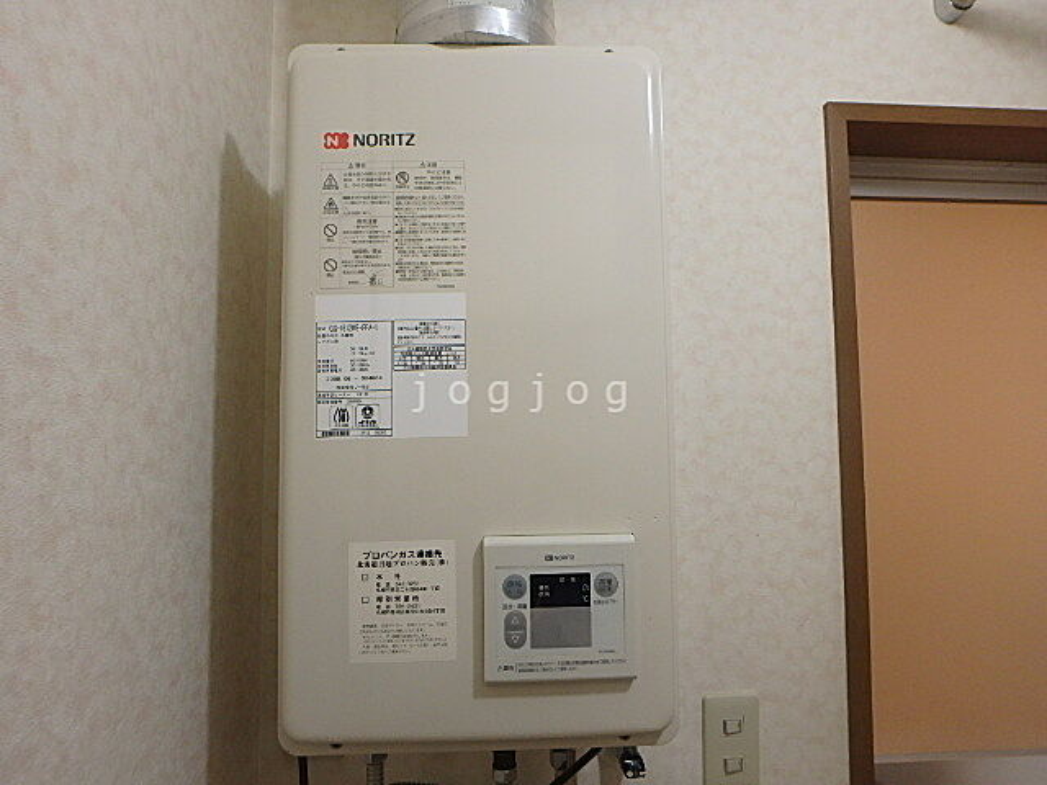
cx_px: 524
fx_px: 635
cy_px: 392
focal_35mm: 21
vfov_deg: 63.4
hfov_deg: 79.0
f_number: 3.5
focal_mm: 3.7
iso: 320
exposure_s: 1/30
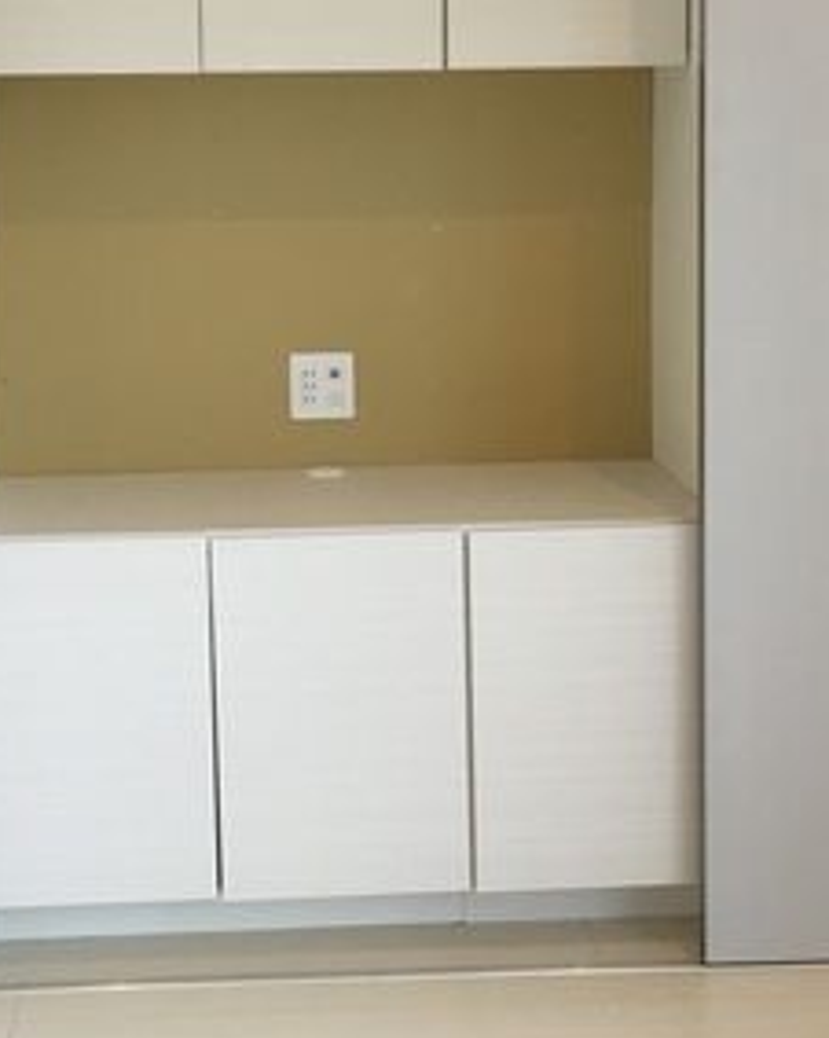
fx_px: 1965
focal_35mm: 64
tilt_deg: -5.9
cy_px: 319
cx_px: 330
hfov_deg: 23.8
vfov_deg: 29.3
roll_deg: -0.3
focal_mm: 4.15
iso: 25
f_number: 2.2
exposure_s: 1/40
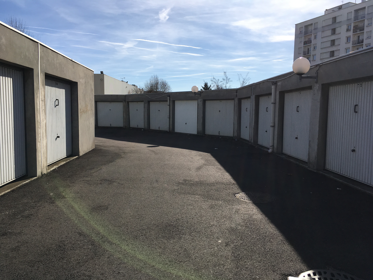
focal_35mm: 29
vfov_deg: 48.2
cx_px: 186
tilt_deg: -7.0
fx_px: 312
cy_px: 140
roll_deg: -0.5
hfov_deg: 61.7
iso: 25
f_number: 2.2
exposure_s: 1/2959
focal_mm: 4.15
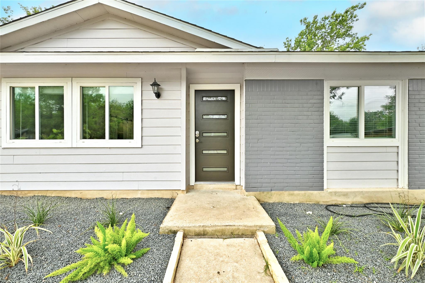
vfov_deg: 81.2
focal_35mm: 14
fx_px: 165
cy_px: 142
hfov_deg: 104.3
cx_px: 212
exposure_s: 1/160
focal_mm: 14
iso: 400
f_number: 10
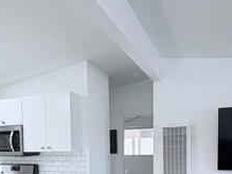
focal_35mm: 41
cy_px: 161
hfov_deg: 45.5
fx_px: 275
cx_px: 91
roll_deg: +1.0
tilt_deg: -2.8
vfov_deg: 33.0
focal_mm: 2.22
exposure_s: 1/121
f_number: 2.2
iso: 80
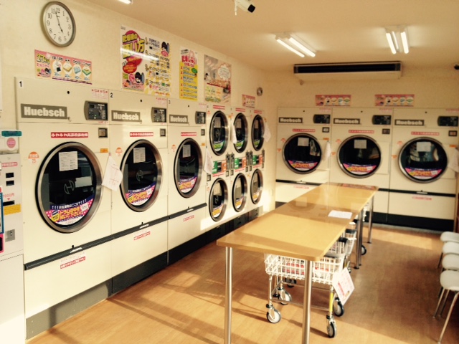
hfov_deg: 52.6
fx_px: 464
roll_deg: -1.3
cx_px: 230
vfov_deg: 40.7
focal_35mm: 35
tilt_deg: -5.3
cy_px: 172
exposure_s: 1/154
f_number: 2.4
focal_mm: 4.28
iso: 50
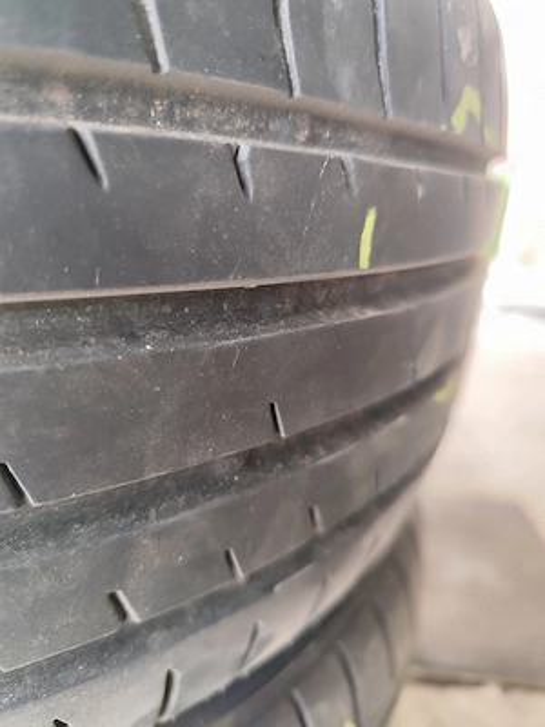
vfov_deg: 73.9
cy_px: 364
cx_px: 272
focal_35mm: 23
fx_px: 483
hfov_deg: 58.9
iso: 200
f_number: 1.65
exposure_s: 1/50
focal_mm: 6.14
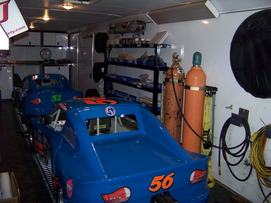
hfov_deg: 51.4
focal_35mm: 36
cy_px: 102
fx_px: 282
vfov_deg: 39.7
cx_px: 136
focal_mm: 5.85
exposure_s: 1/30
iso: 200
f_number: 2.8
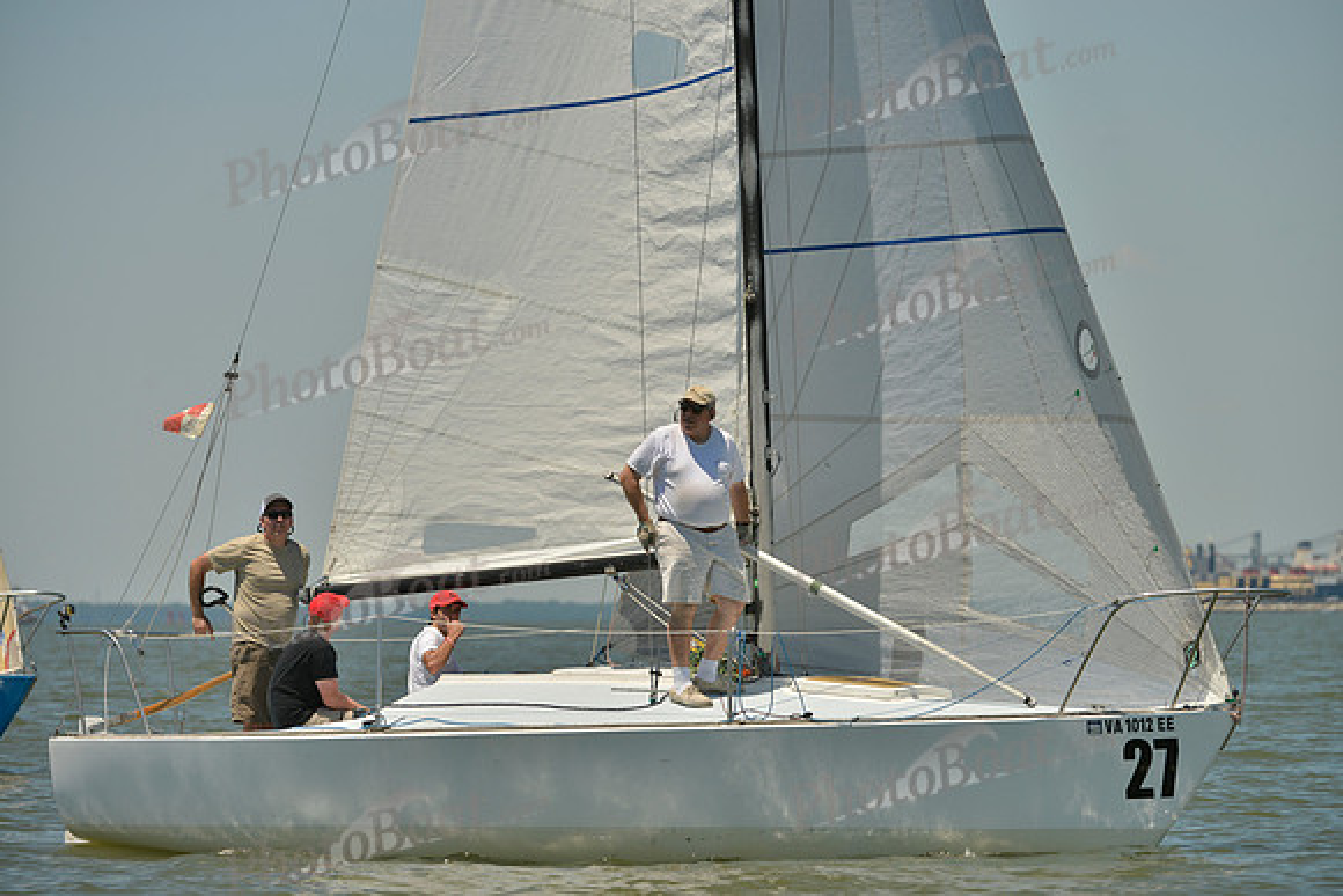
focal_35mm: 270
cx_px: 672
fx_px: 10074
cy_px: 448
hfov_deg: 7.6
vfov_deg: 5.1
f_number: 7.1
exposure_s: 1/1250
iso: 200
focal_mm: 270
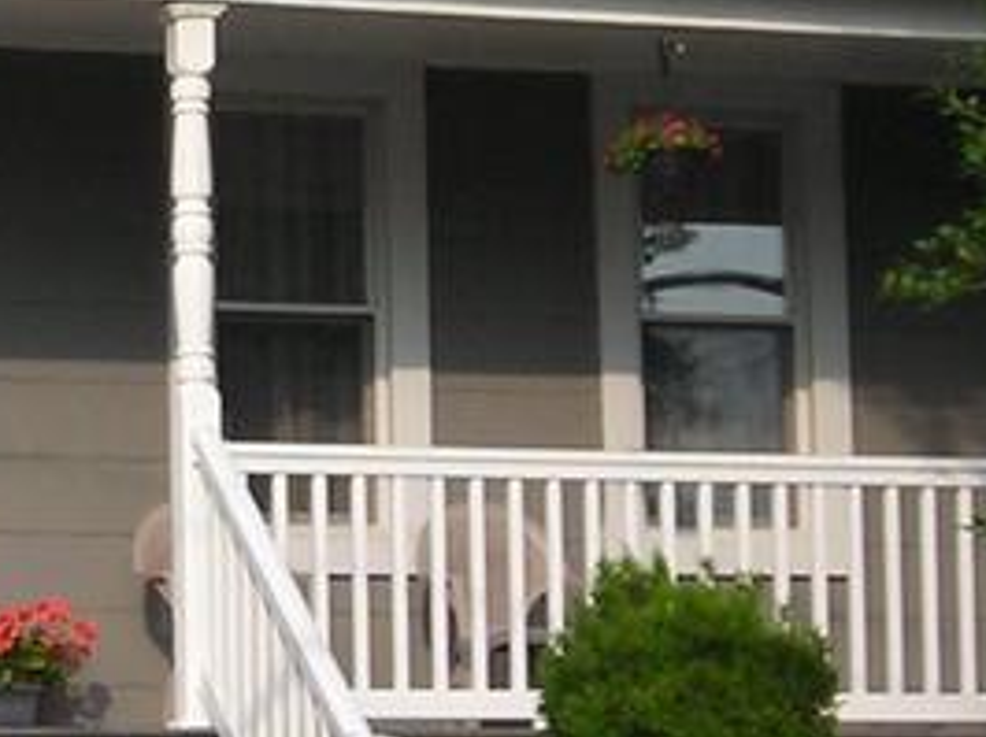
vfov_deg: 7.2
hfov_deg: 9.5
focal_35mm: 206
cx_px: -48
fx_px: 5862
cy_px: 133
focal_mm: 6.3
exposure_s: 1/120
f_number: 6.4
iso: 50
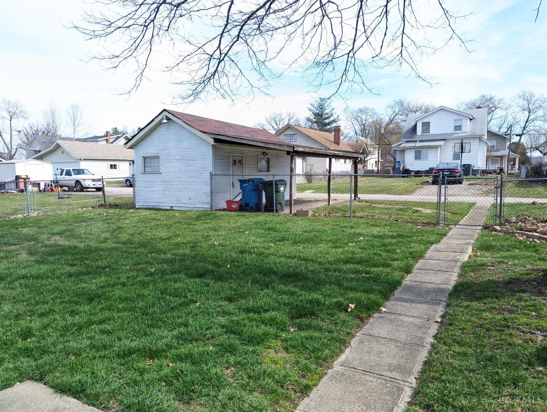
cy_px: 206
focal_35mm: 24
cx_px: 274
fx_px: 380
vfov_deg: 56.9
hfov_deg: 71.5
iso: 47
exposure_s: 1/519
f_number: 1.85
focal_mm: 6.81
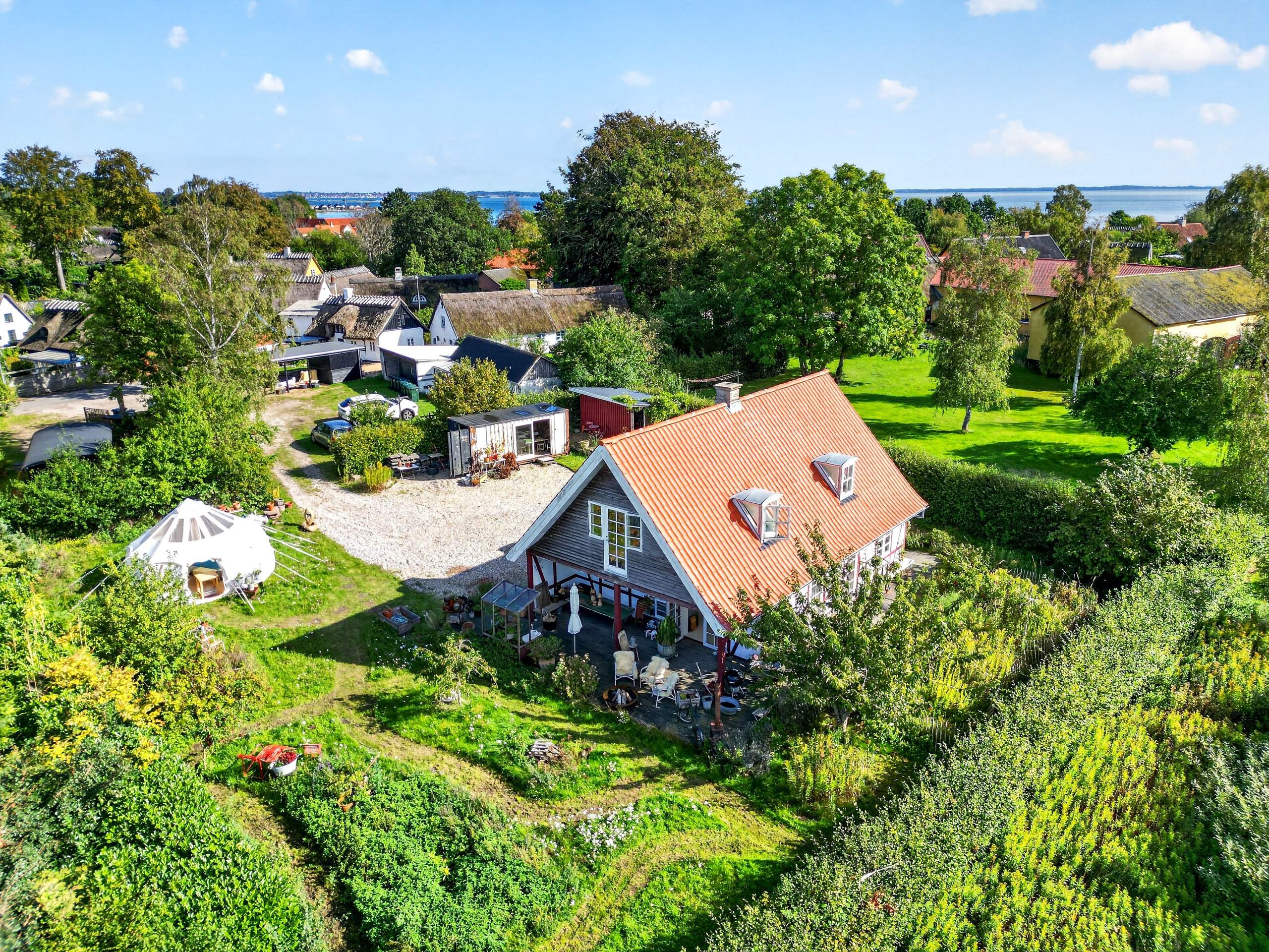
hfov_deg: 71.6
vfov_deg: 56.8
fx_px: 880
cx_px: 634
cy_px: 476
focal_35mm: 24
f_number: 1.7
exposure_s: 1/2000
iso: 100
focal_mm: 6.7
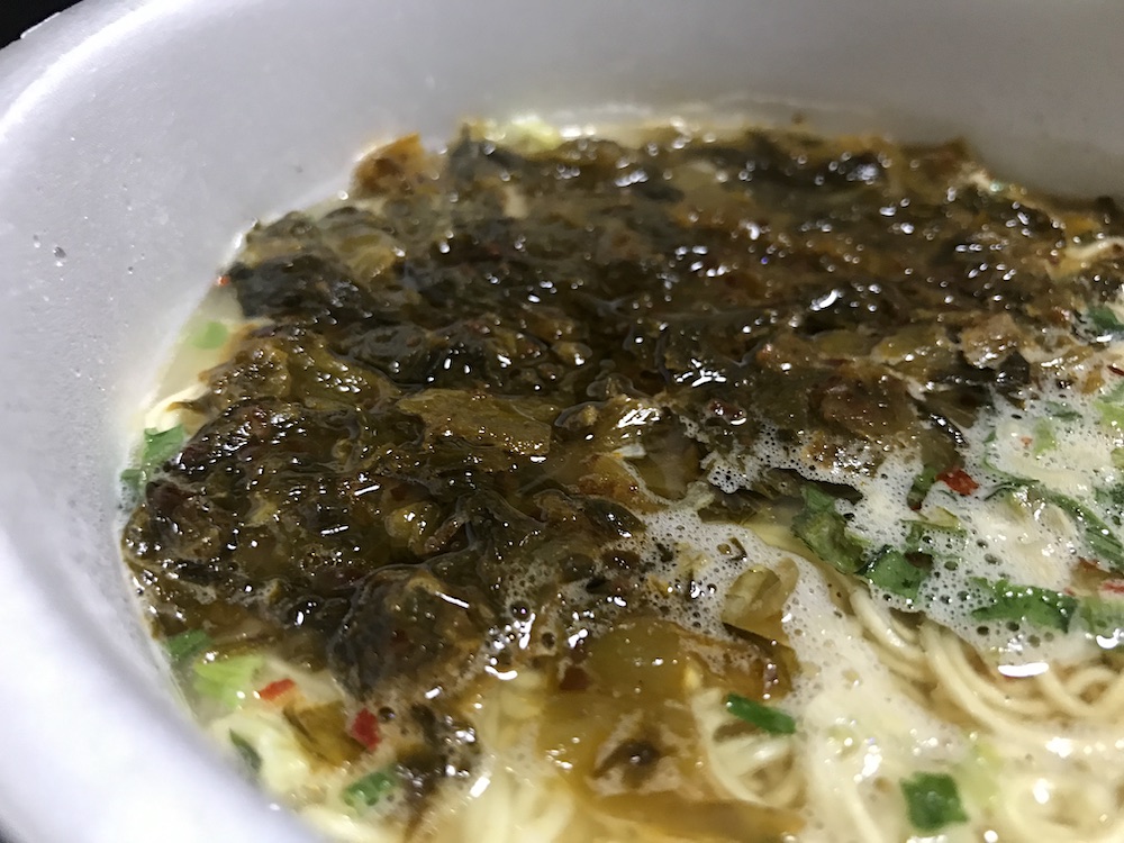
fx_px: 909
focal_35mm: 28
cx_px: 562
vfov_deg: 49.7
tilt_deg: -39.9
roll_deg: -3.3
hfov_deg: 63.4
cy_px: 422
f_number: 1.8
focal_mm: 3.99
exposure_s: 1/16
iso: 100
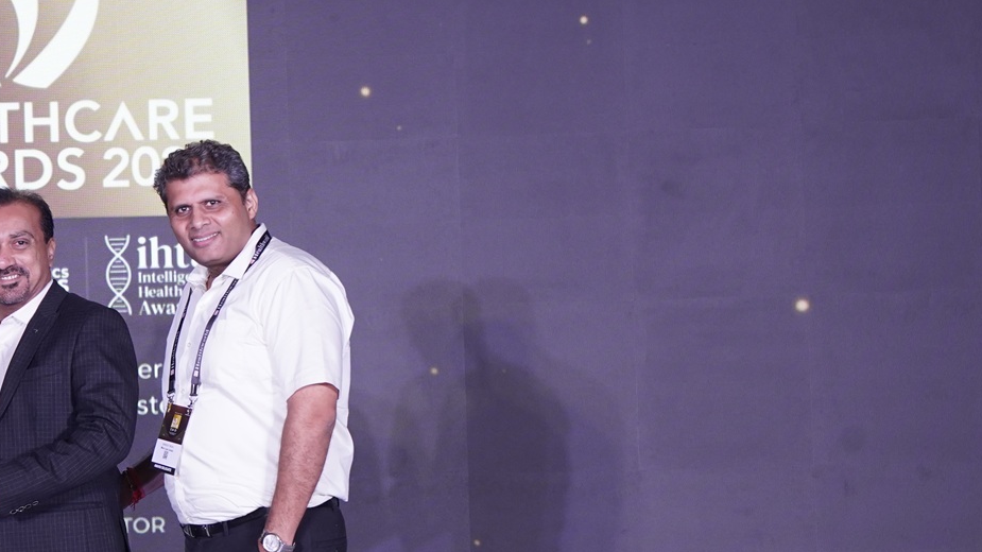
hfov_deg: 20.9
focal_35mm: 100
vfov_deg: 12.1
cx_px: 94
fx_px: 2603
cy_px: 335
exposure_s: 1/125
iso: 1600
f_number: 6.3
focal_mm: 46
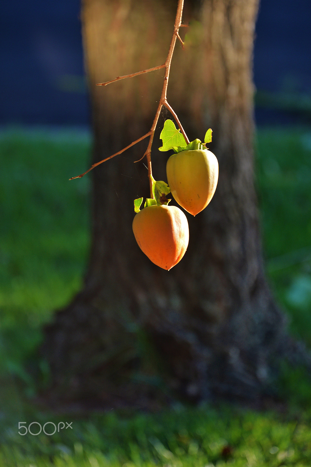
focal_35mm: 280
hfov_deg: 4.9
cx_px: 156
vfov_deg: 7.4
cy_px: 234
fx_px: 3632
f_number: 5.6
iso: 400
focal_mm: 280
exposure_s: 1/250
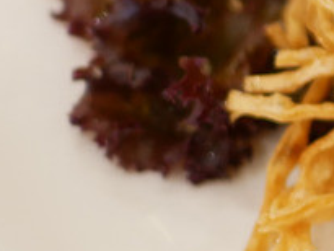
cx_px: 715
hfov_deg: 11.8
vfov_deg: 10.1
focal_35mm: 146
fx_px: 1410
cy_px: -18
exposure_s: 1/60
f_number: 1.7
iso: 500
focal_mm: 15
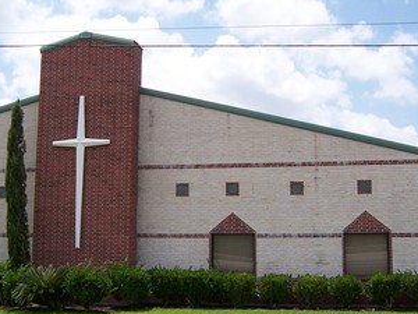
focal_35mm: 44
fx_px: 531
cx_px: 195
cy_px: 176
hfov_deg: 42.9
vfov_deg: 32.8
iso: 80
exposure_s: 1/1000
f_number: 3.4
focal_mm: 5.5
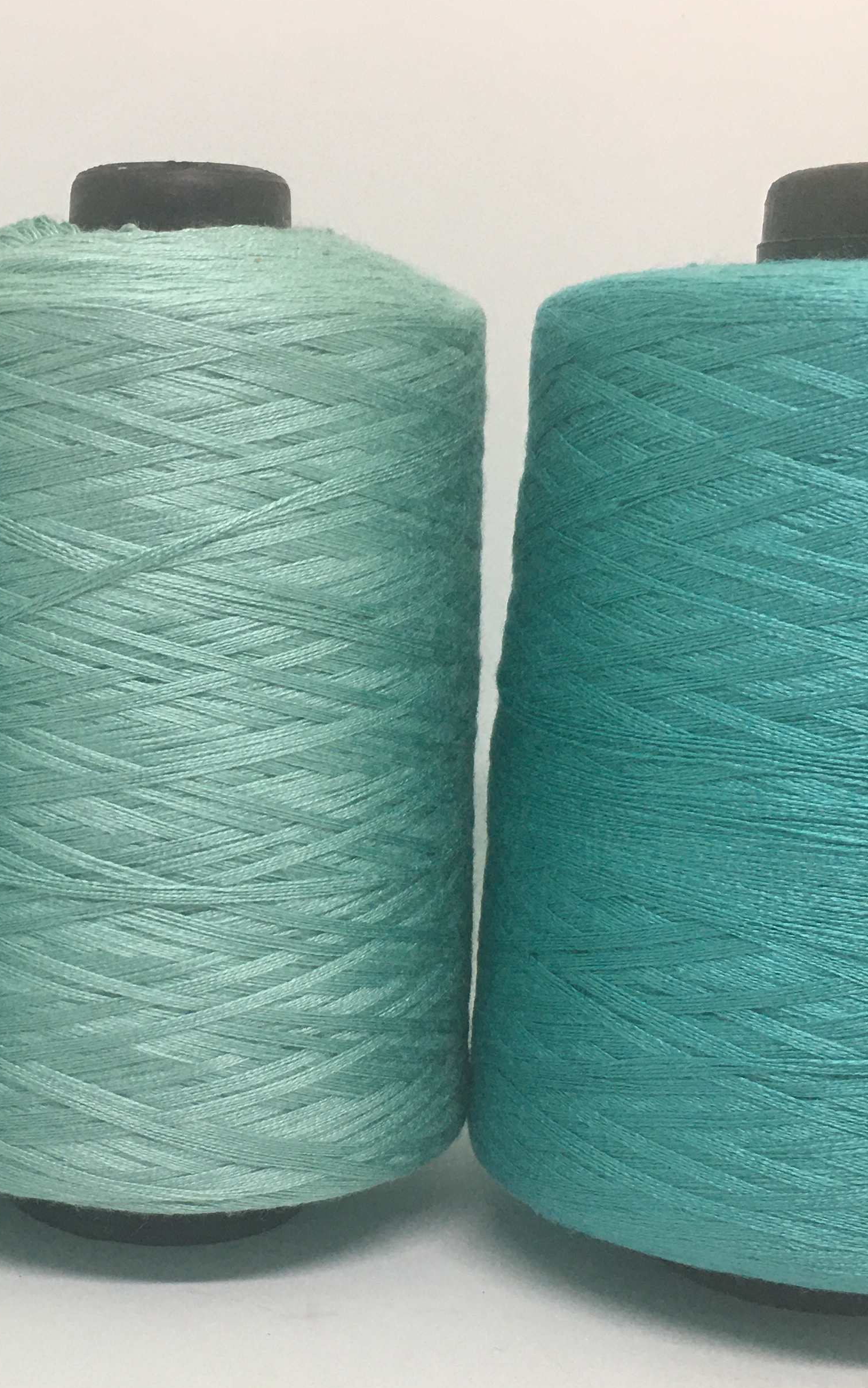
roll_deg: -1.4
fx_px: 1930
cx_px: 129
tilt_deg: -8.4
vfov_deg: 39.4
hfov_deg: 24.8
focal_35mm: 51
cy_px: 815
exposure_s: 1/33
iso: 32
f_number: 2.2
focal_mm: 4.15
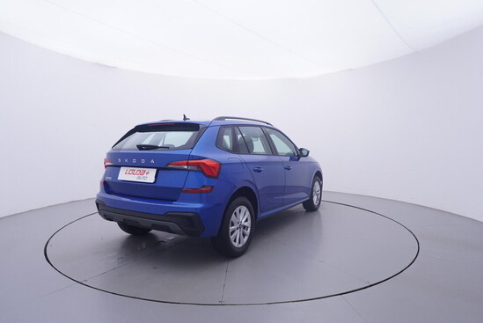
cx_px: 242
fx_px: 302
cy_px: 162
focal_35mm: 22
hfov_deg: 77.3
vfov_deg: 56.2
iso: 200
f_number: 5
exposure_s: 1/80
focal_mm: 15
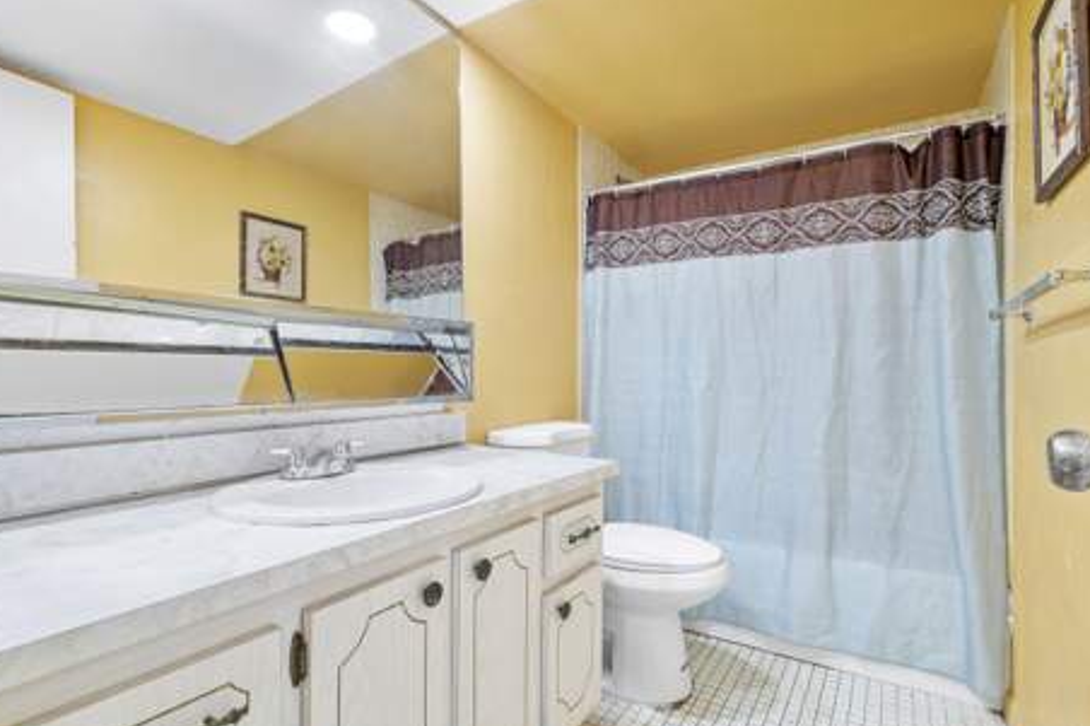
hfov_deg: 93.3
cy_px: 376
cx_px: 562
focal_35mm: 17
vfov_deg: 70.4
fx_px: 515
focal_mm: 16
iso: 320
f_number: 7.1
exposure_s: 1/10
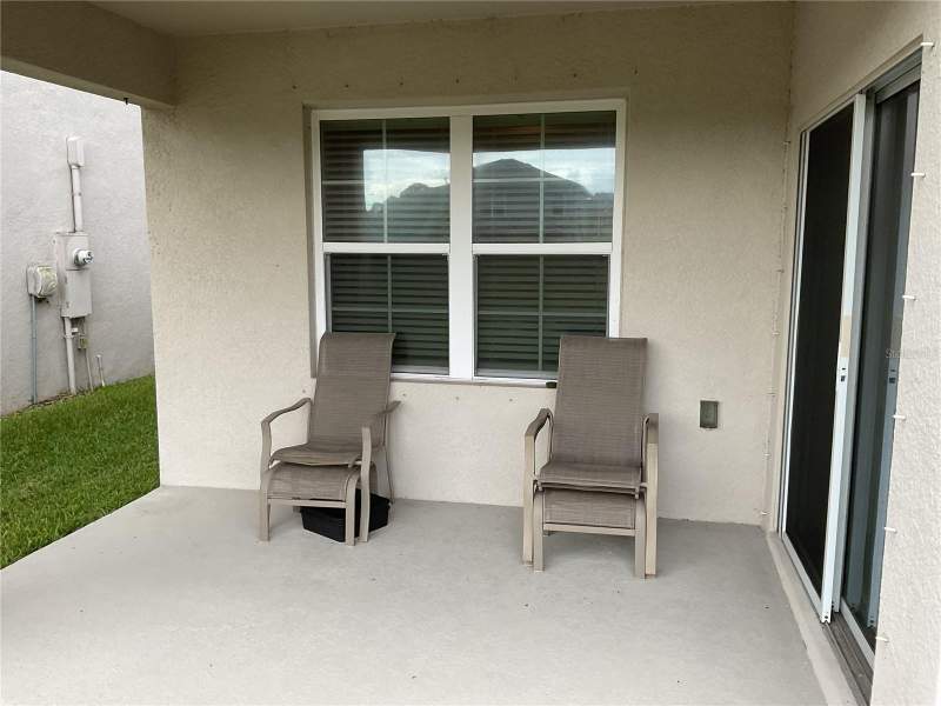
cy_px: 353
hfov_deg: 61.7
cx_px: 470
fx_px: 788
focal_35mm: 29
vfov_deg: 48.2
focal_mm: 3
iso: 50
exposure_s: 1/120
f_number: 1.8
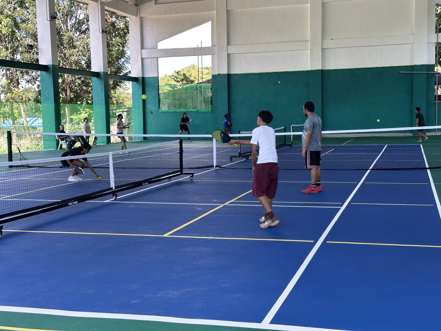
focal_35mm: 48
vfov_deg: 30.3
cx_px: 220
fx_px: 612
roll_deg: +1.5
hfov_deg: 39.7
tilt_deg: -4.8
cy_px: 166
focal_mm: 6.86
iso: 64
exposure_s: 1/256
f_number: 1.78
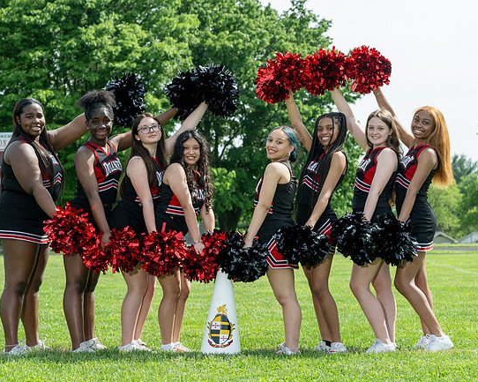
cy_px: 173
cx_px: 263
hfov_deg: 19.2
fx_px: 1414
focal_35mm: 100
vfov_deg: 15.4
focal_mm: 77
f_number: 6.3
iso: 80
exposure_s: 1/160
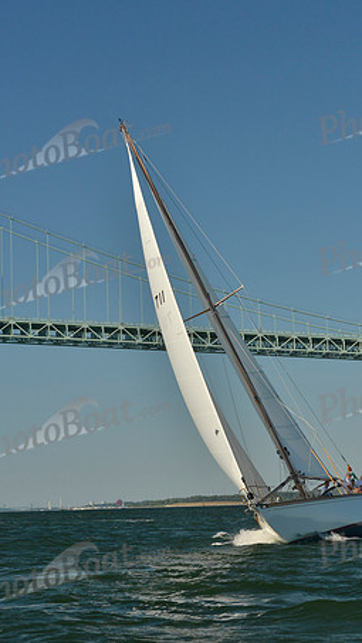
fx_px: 1603
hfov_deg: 12.9
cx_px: 245
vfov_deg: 22.7
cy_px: 334
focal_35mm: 94
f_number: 6.3
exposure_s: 1/1250
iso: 400
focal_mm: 70
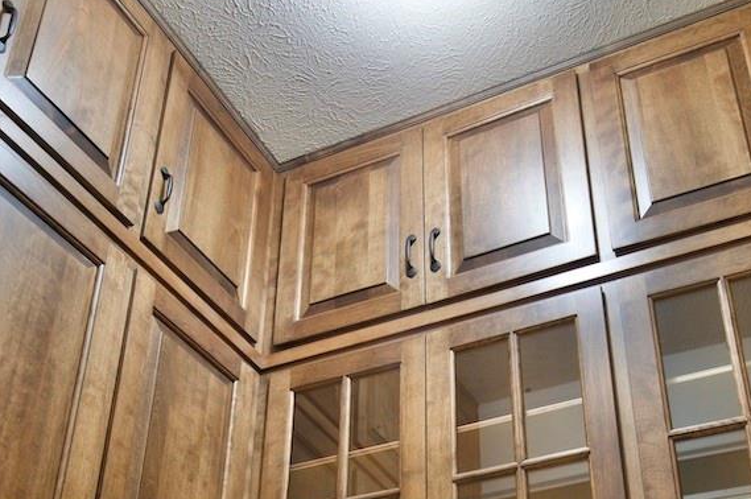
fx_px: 956
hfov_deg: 42.8
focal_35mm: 46
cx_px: 421
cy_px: 432
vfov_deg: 28.3
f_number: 8
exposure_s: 1.3
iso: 100
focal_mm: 17
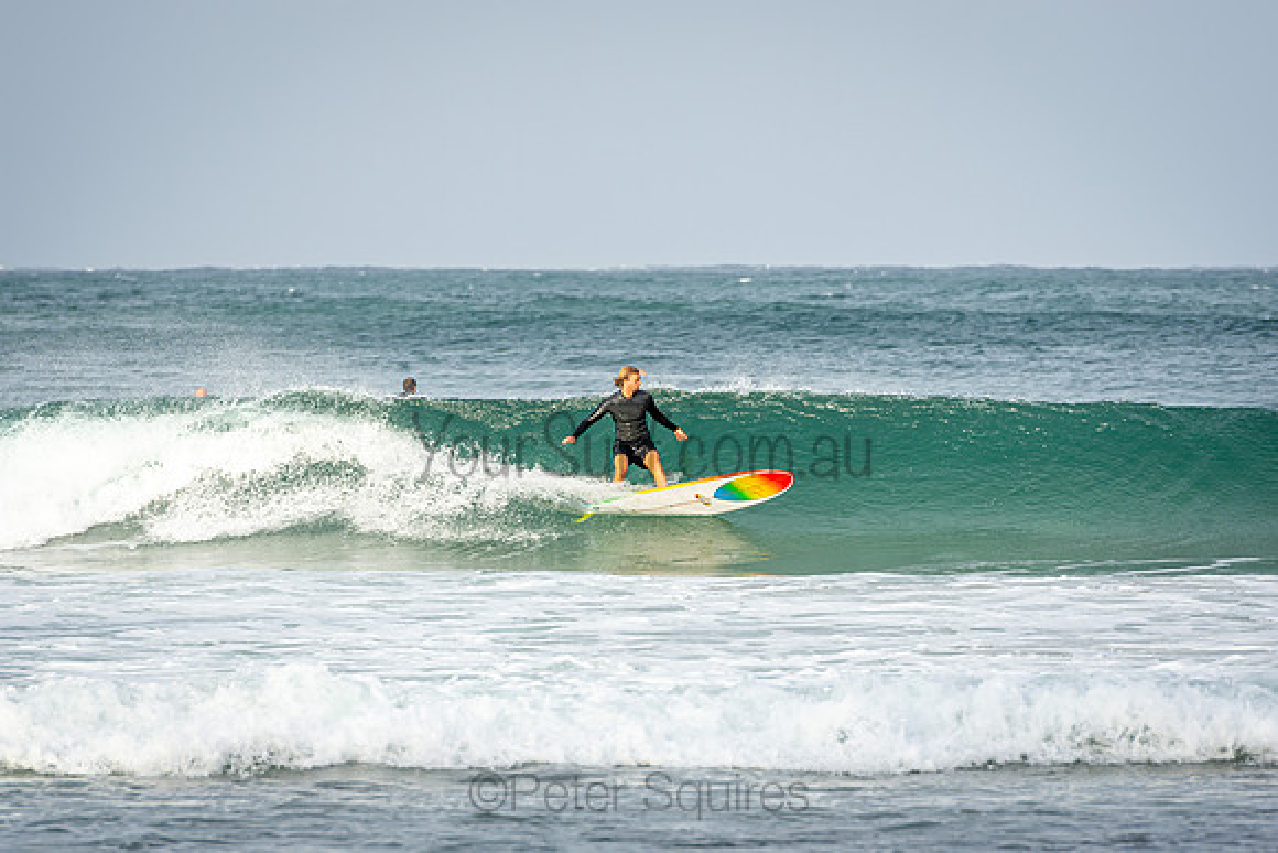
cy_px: 426
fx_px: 10652
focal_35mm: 300
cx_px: 639
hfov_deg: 6.9
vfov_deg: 4.6
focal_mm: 200
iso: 200
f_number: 5.6
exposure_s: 1/1000
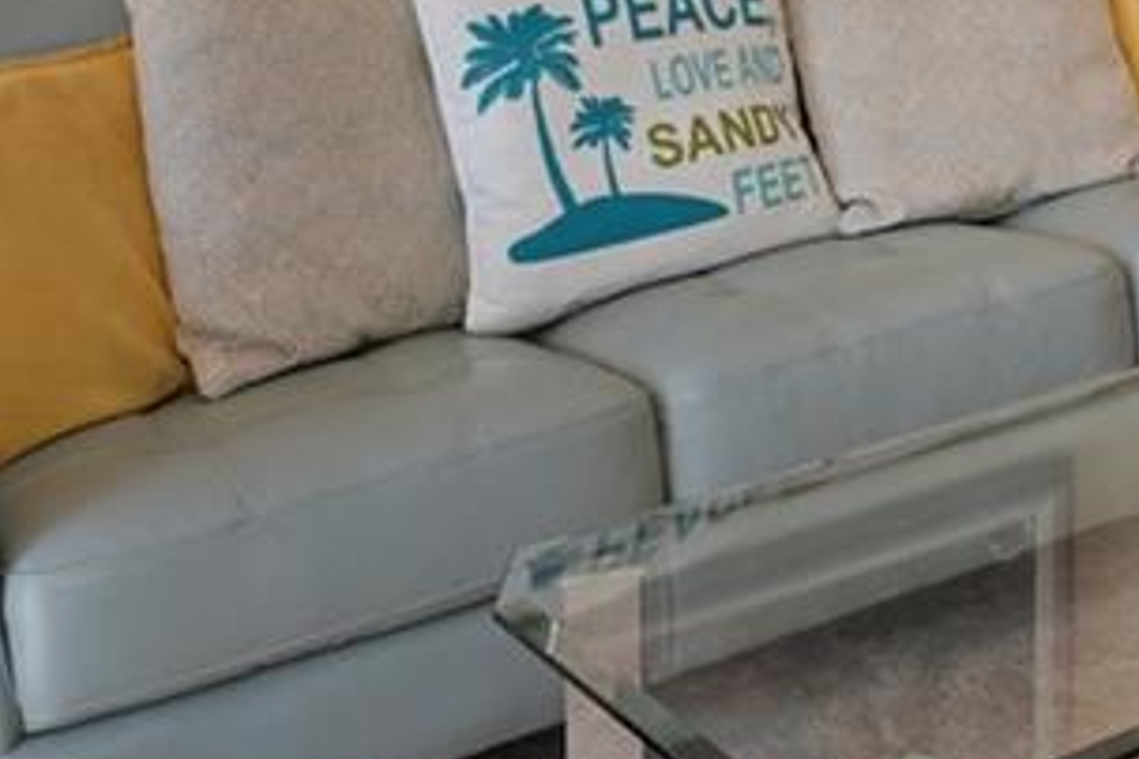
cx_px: 1801
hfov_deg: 21.8
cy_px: -428
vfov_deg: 16.5
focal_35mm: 74
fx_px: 2341
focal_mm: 14
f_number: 9
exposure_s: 1/2
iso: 100
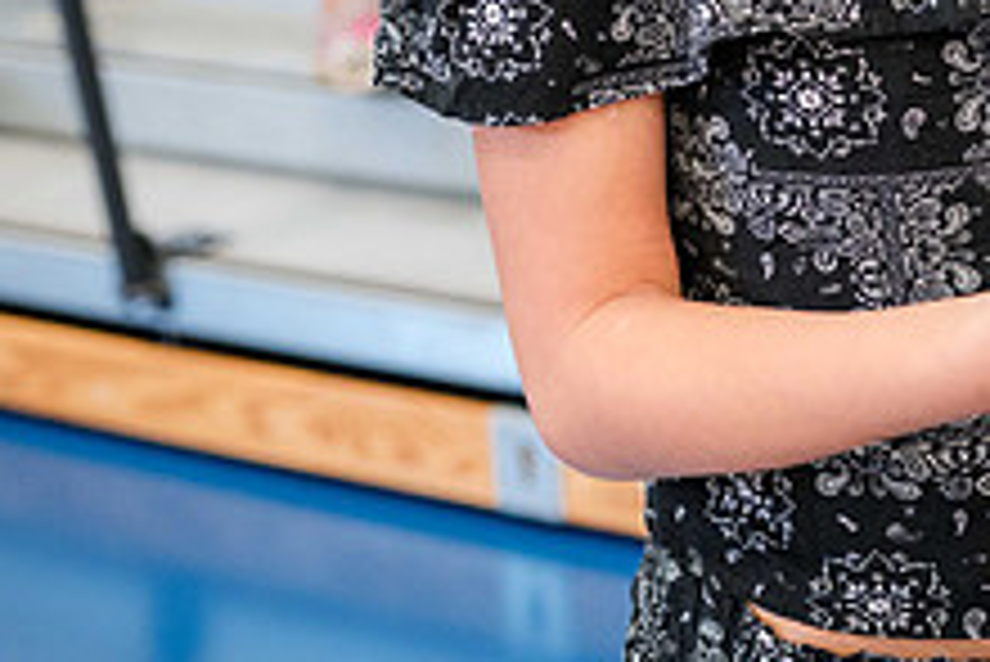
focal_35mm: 97
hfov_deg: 20.1
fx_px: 2669
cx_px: 1071
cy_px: -196
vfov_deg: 13.6
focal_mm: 35
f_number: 2.8
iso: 3200
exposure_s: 1/80
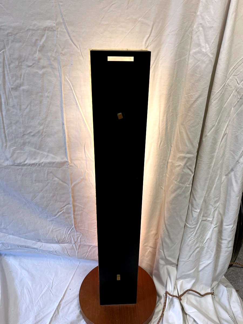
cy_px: 162
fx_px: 243
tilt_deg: -27.5
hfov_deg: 53.1
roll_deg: -1.5
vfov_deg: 67.3
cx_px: 122
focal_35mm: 26
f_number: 1.6
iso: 80
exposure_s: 1/100
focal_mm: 5.1
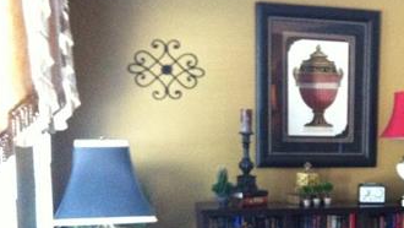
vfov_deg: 16.1
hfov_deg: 27.3
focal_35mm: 74
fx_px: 793
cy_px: 222
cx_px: 384
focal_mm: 3.85
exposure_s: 1/15
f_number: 2.8
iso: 500
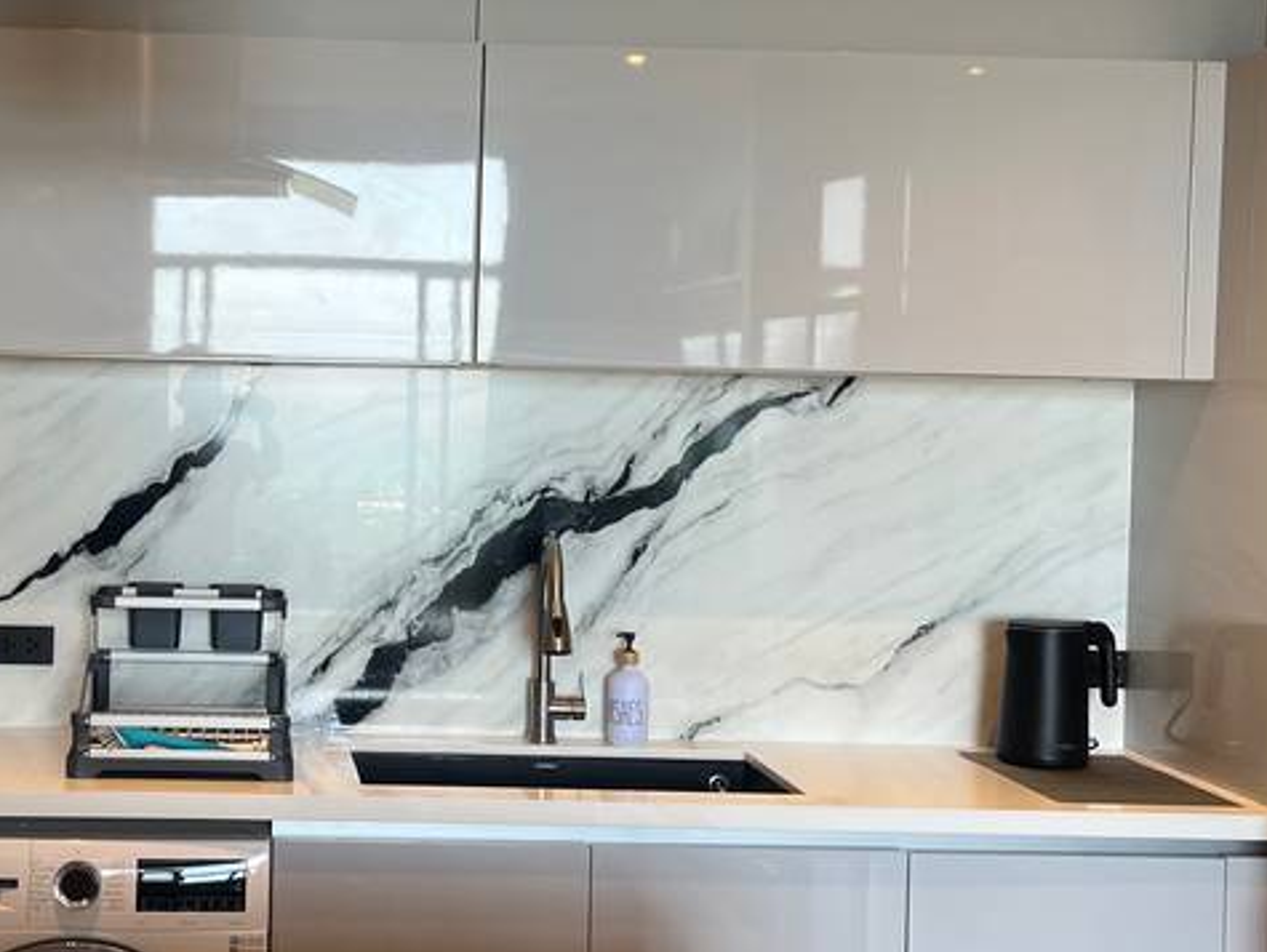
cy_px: 464
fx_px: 2051
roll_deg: -2.1
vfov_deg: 26.1
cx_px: 272
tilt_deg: -2.0
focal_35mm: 56
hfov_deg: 33.4
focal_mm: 5.1
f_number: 1.6
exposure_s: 1/100
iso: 64
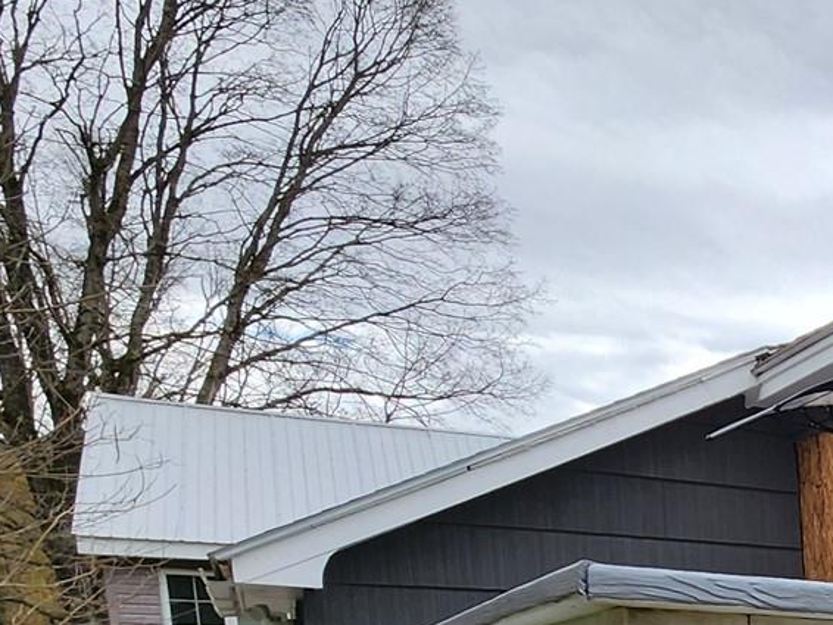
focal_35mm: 47
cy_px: 878
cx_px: 1276
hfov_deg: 27.1
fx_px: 1131
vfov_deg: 25.2
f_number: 2.2
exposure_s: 1/1279
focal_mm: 2.2
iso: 50
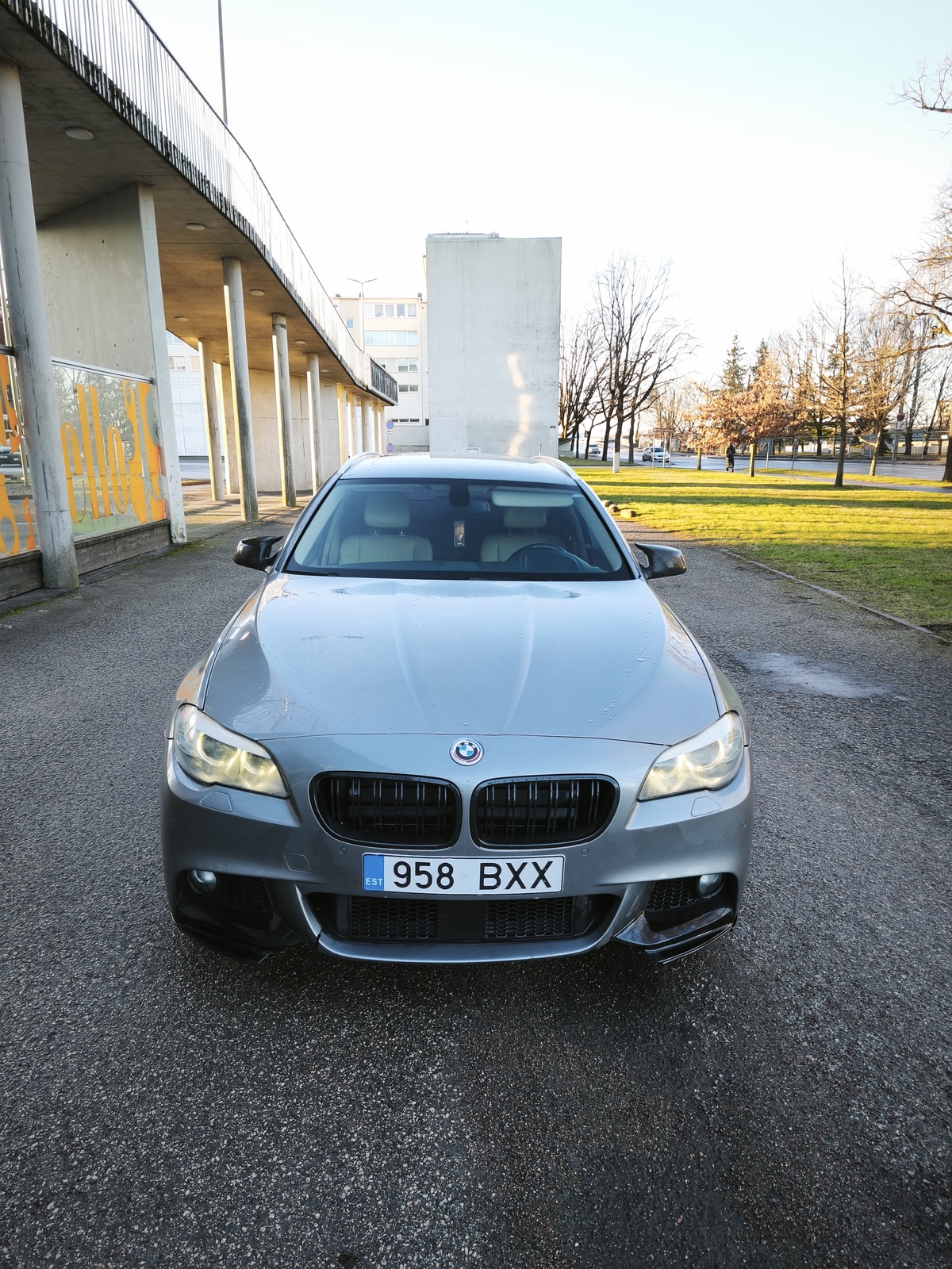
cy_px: 634
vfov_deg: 73.9
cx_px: 476
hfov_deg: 58.9
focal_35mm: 23
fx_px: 843
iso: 50
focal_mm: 5.35
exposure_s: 1/141
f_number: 1.7
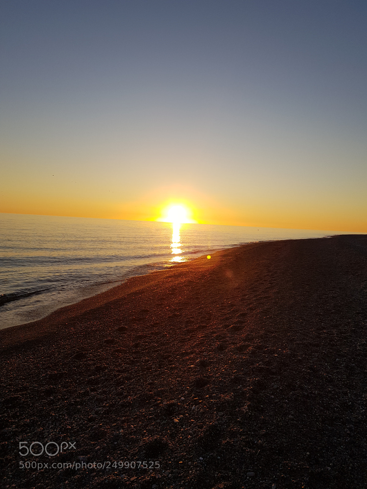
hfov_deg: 53.1
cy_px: 244
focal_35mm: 26
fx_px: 368
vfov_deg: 67.3
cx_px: 184
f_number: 1.7
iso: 40
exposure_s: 1/1524
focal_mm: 4.2
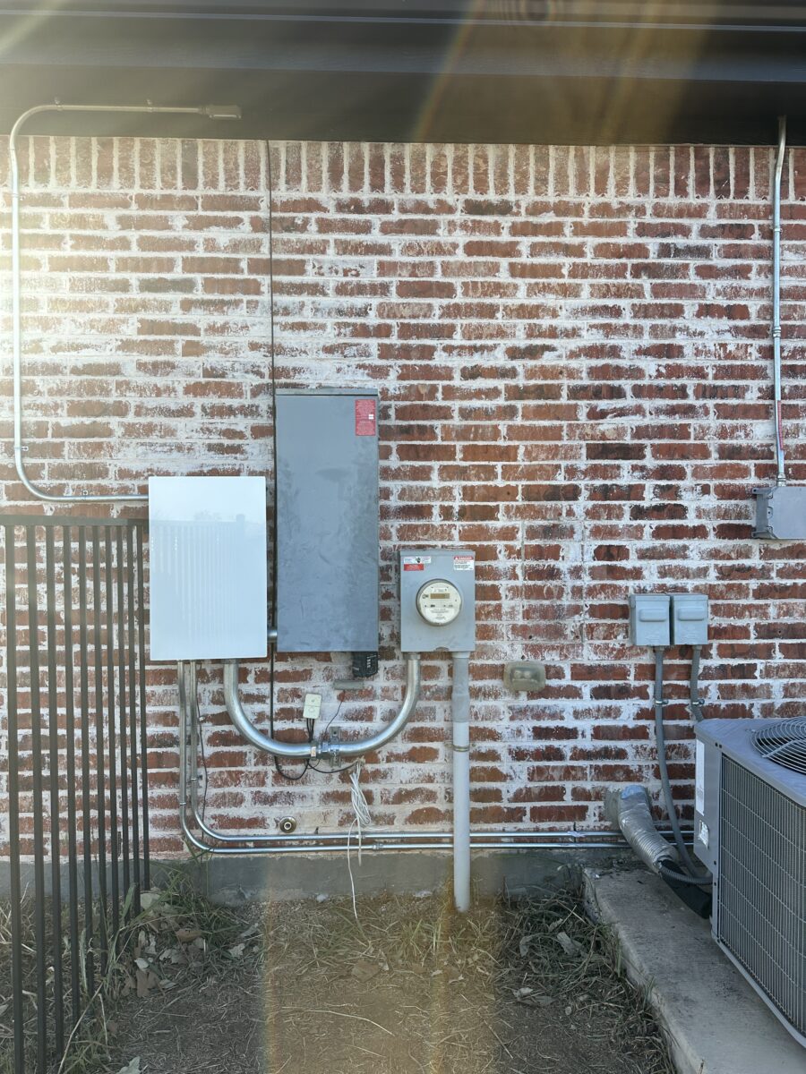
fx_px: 745
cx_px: 403
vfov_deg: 71.6
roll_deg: -1.7
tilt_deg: +1.0
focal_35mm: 24
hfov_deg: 56.8
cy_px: 537
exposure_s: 1/903
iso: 80
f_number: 1.78
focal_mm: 6.86
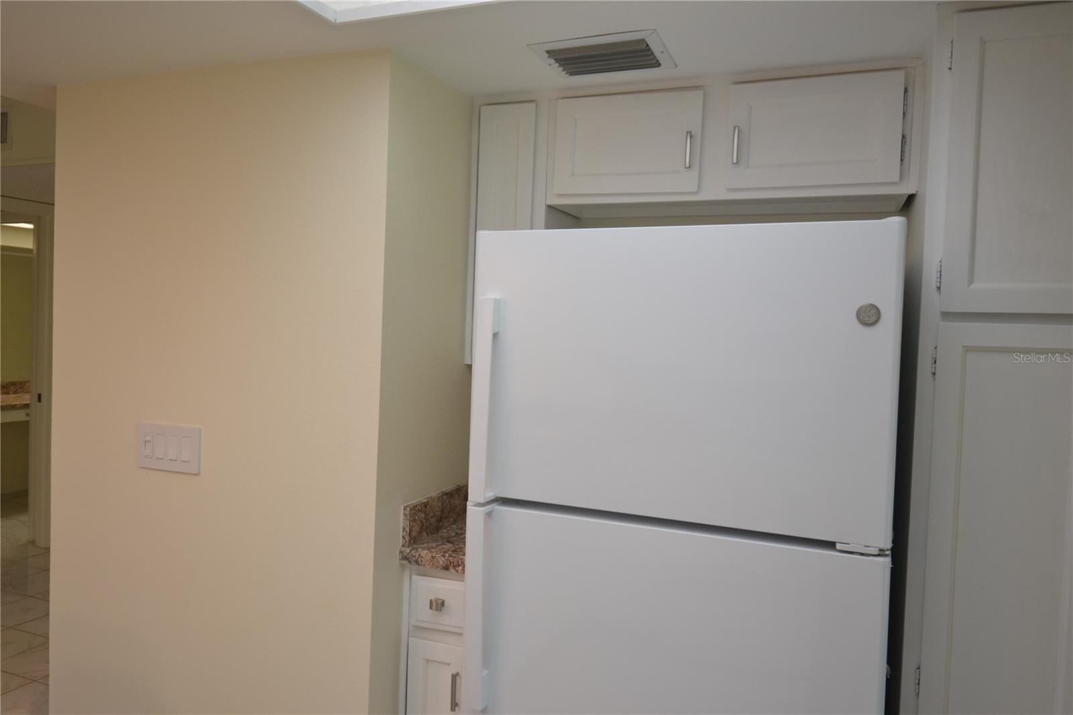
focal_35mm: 26
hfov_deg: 70.4
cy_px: 358
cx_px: 536
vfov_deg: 50.4
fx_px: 760
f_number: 4.5
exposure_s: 1/80
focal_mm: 17
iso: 400
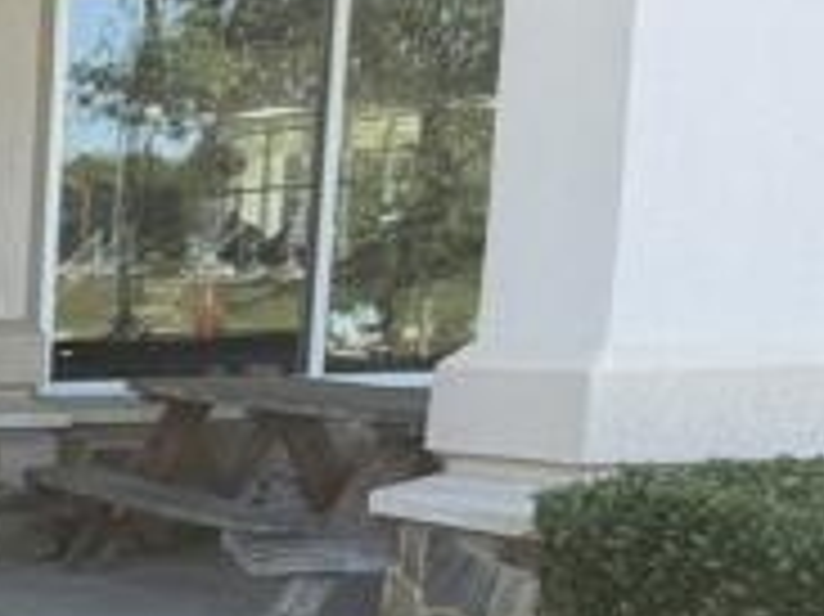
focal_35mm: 105
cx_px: -973
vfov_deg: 13.6
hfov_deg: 14.5
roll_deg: +2.3
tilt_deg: -11.3
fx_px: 2498
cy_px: 800
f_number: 1.78
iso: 80
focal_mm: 6.76
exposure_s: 1/858
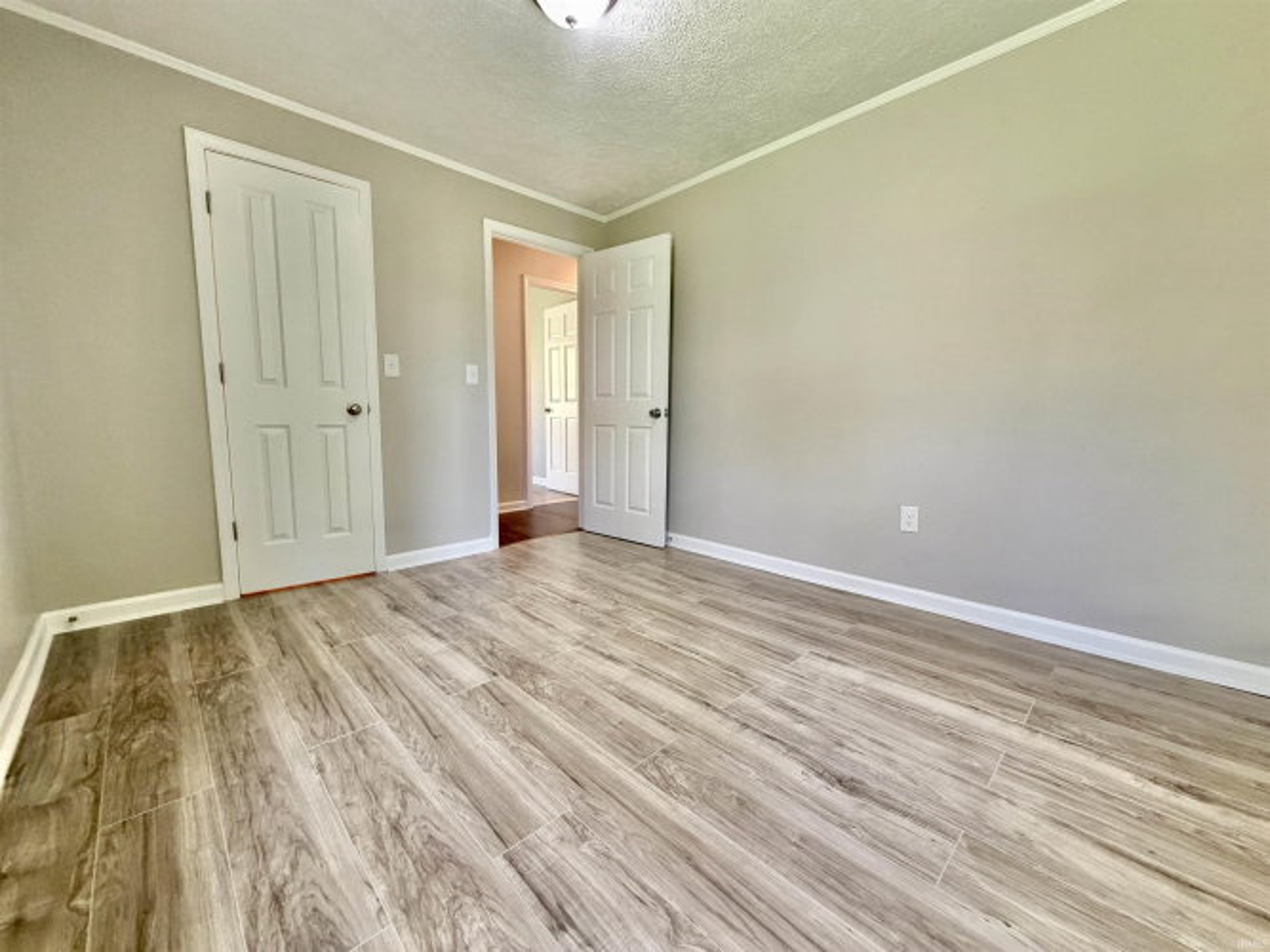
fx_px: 514
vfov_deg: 85.7
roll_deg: -0.3
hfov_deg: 102.1
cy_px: 476
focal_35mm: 14
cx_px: 635
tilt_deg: -8.5
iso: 250
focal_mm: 2.22
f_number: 2.2
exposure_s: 1/60
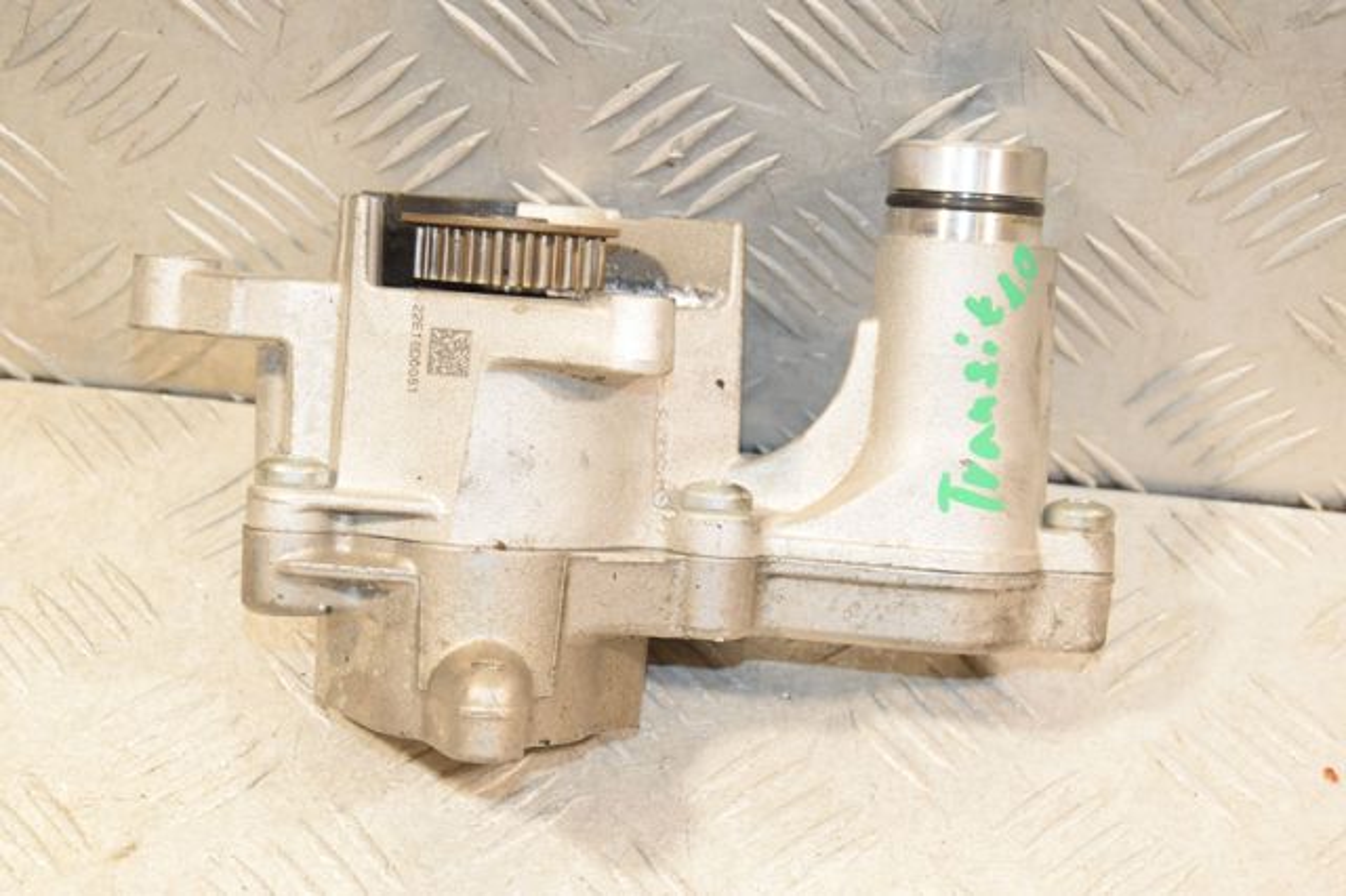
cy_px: 448
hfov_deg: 23.4
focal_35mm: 87
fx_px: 3251
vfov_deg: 15.7
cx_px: 673
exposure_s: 1/200
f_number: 6.3
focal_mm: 58
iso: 1600
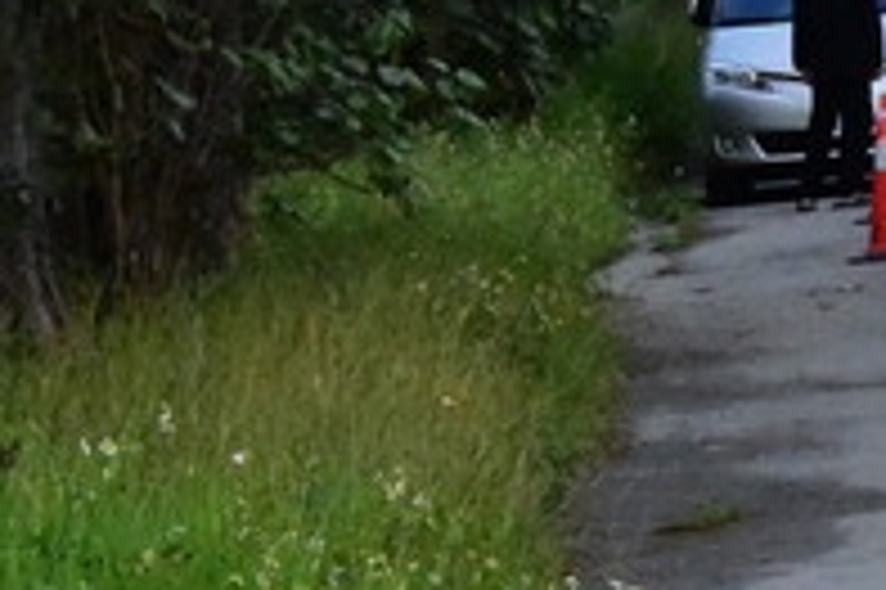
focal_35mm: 536
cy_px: -34
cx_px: 1394
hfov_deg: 3.8
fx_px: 13180
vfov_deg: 2.6
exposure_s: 1/3200
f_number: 14
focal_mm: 135
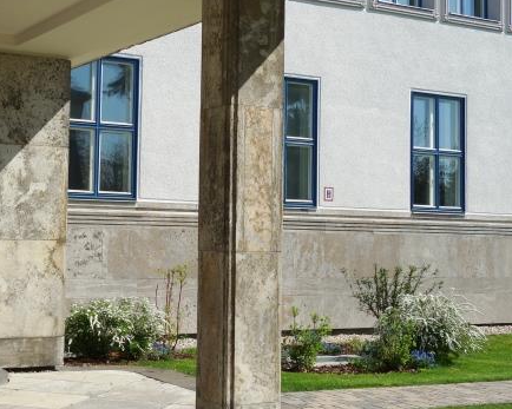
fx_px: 939
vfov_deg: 24.6
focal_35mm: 62
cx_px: 184
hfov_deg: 30.3
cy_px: 171
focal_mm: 10.4
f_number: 5.6
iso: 125
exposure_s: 1/640
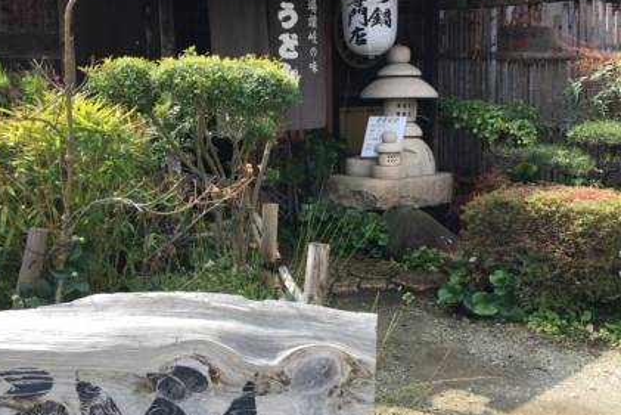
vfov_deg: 31.2
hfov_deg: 45.4
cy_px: 238
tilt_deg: -8.4
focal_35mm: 43
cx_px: 310
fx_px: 742
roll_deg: -0.1
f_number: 2.2
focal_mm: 4.15
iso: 25
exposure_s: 1/610
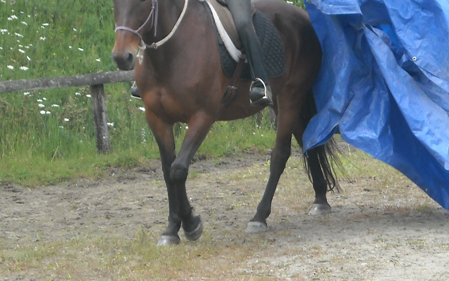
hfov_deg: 9.2
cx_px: 272
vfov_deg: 5.7
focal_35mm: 229
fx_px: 2802
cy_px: 65
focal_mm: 17.1
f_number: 4.7
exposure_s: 1/250
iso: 104
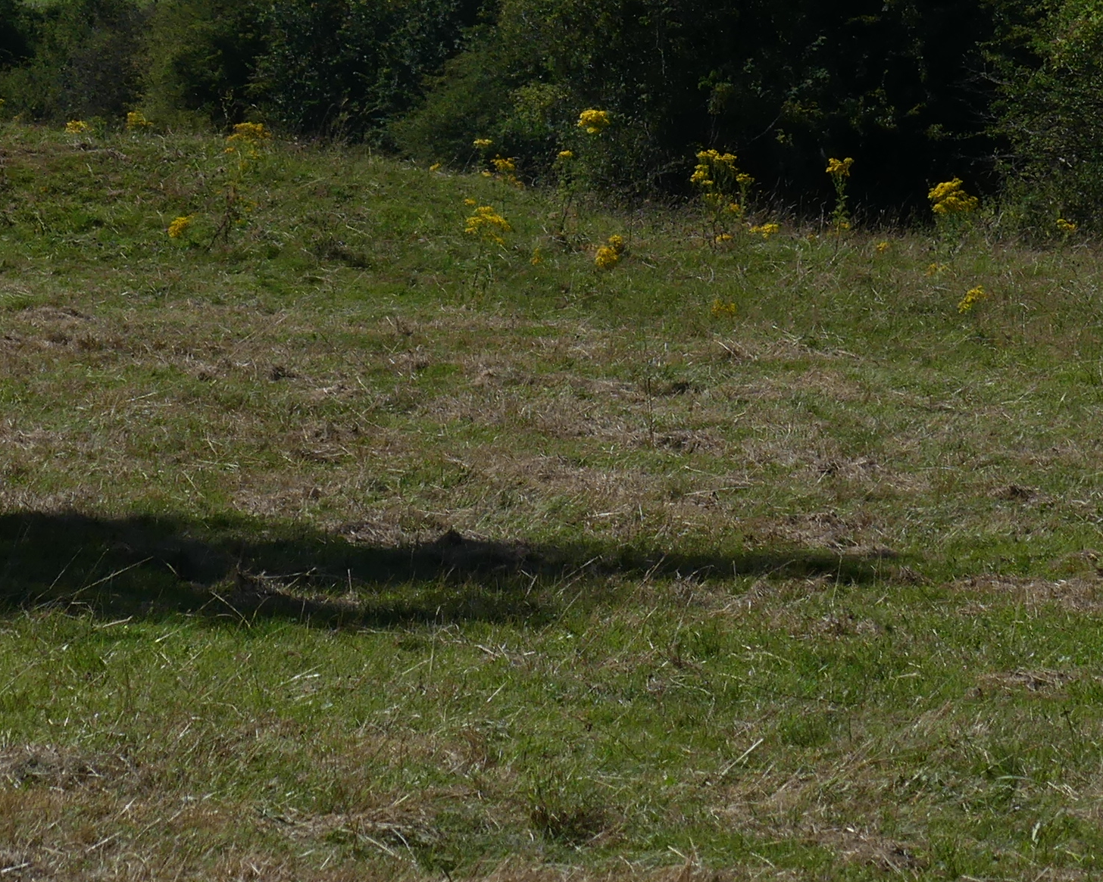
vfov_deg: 5.0
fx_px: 10153
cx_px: 494
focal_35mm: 311
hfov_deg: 6.2
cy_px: 128
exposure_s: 1/1600
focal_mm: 20.9
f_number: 4
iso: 100
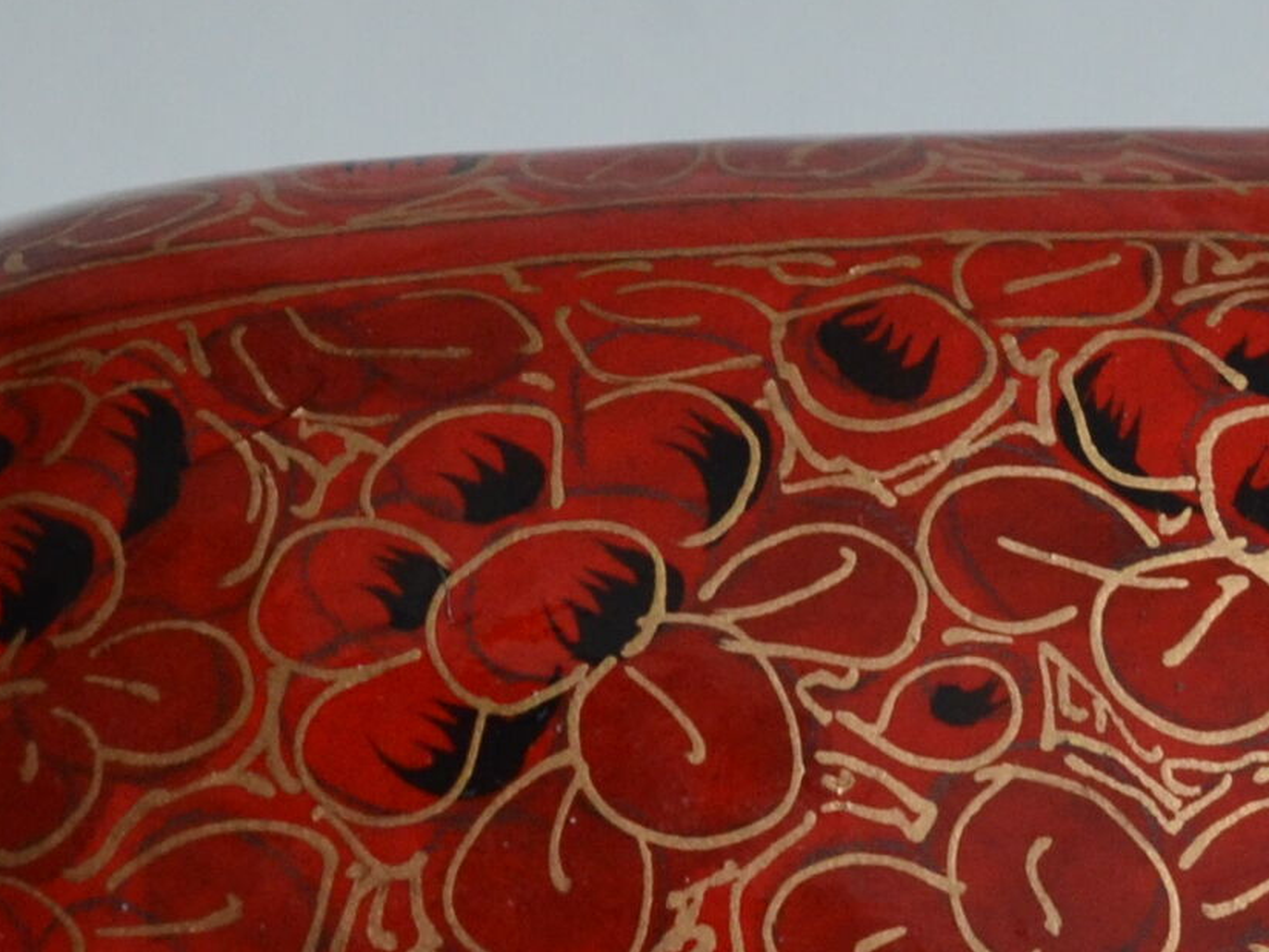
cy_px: 940
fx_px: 5316
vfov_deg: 10.2
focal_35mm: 145
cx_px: 1023
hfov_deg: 13.5
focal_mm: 18
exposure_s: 1/40
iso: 400
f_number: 3.5
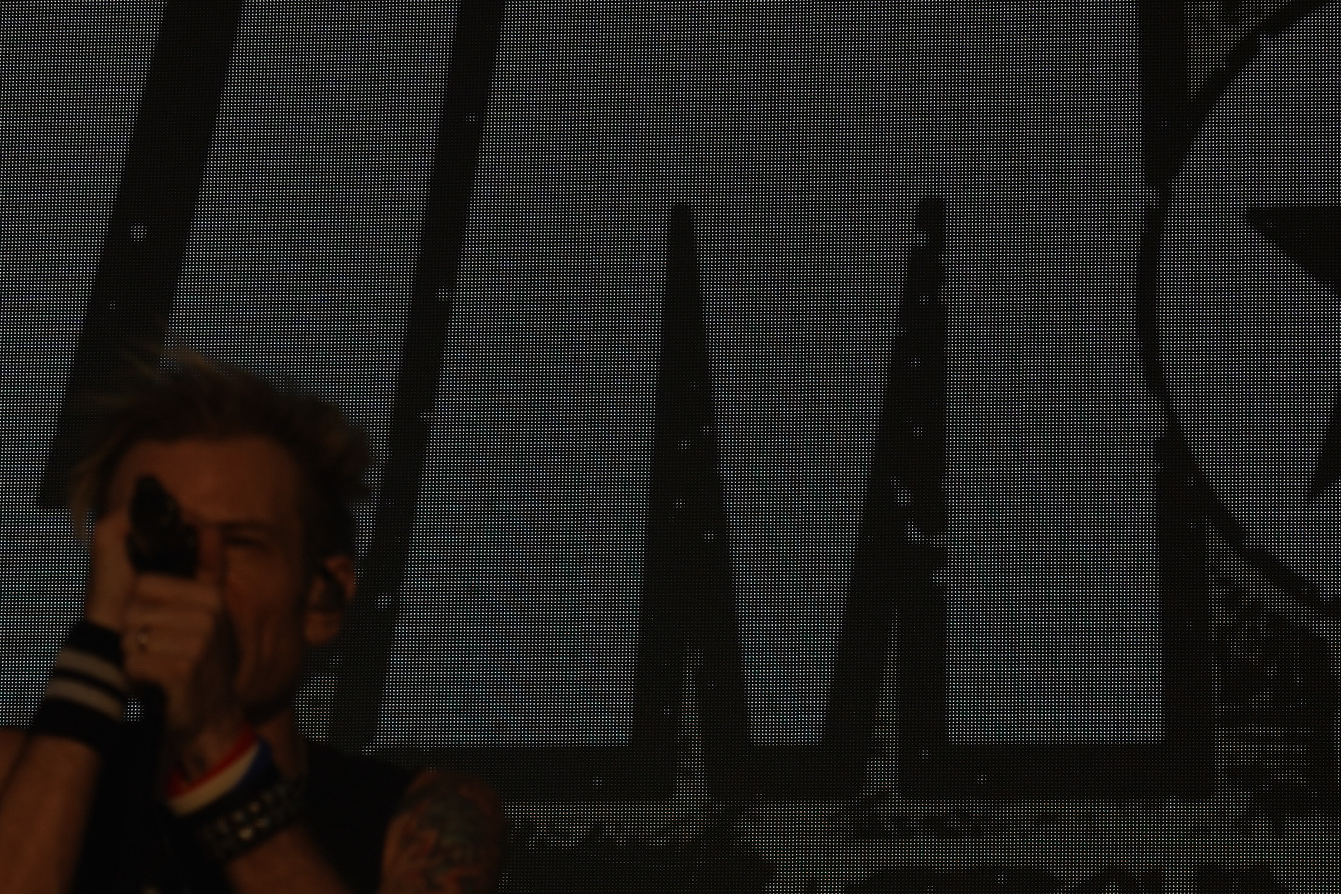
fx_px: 7338
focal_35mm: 197
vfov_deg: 6.9
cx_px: 96
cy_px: 1045
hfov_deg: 10.4
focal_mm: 79
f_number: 8
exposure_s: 1/1600
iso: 100
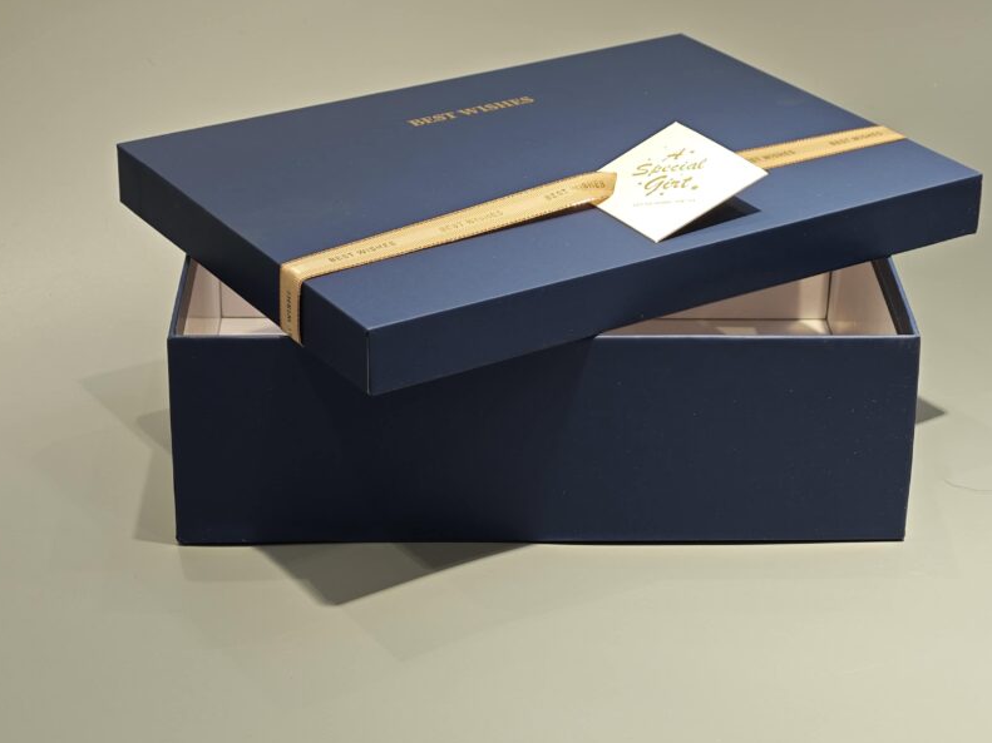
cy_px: 318
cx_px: 523
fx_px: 2607
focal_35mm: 91
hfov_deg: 21.5
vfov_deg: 16.2
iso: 125
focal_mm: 10.1
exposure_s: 1/100
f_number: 2
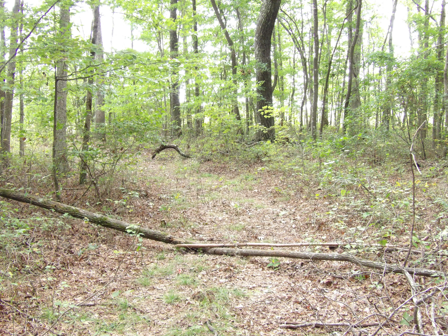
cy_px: 168
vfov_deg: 31.5
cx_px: 224
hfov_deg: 41.2
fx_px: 595
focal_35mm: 46
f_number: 3.8
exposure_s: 1/60
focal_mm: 8.2
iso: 717
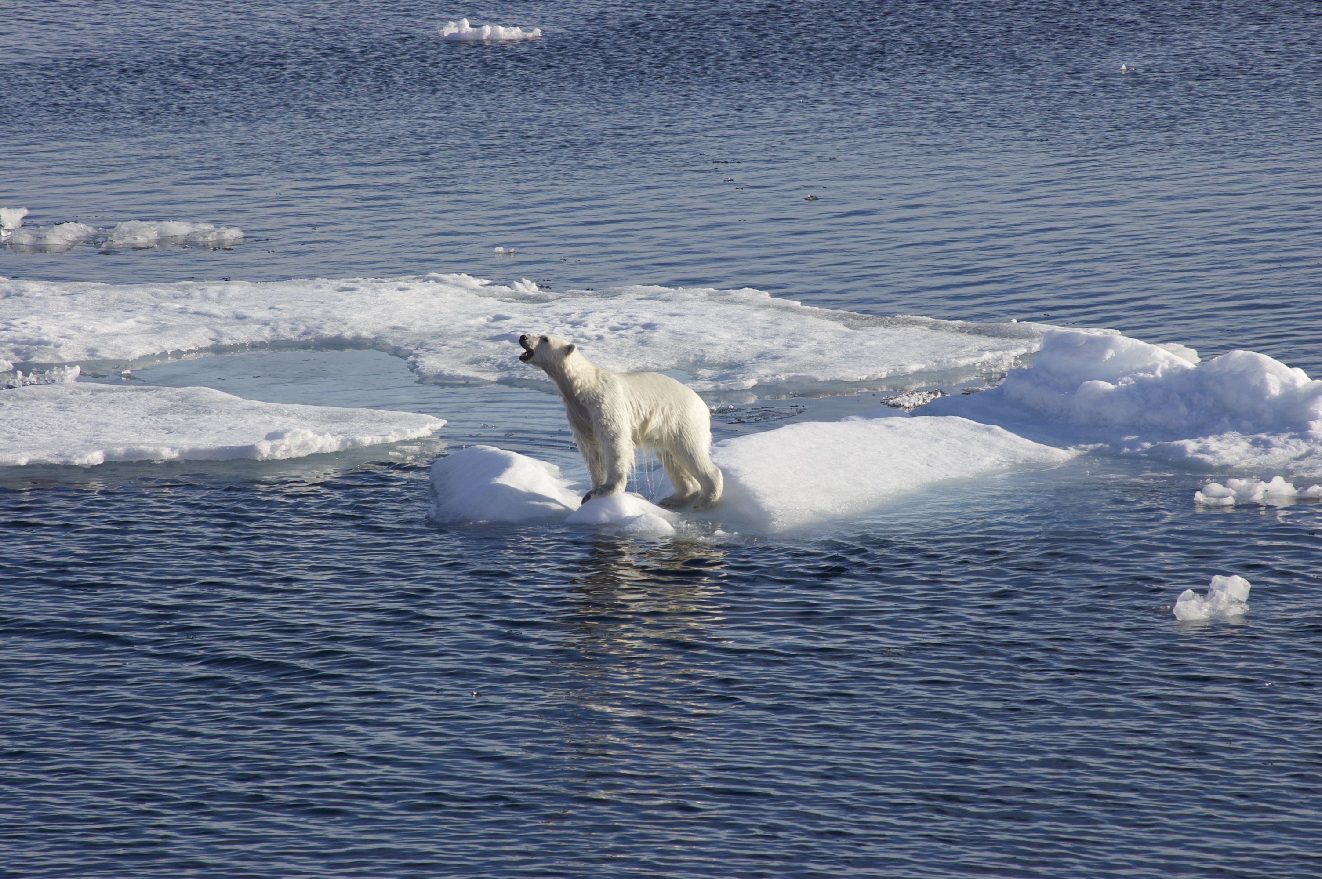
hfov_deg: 7.0
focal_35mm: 292
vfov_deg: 4.7
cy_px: 440
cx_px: 661
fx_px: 10732
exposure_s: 1/250
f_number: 11
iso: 200
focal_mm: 195
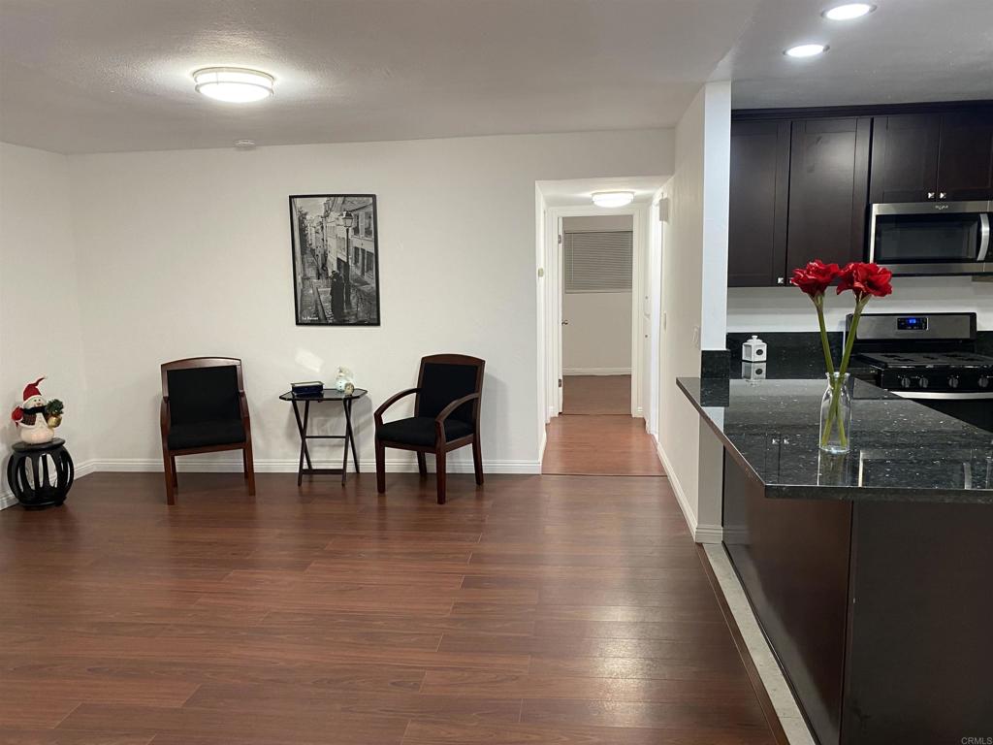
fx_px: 746
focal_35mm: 26
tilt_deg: -7.8
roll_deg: +1.4
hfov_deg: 67.3
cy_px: 372
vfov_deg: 53.1
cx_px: 496
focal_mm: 4.25
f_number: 1.8
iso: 160
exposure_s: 1/60
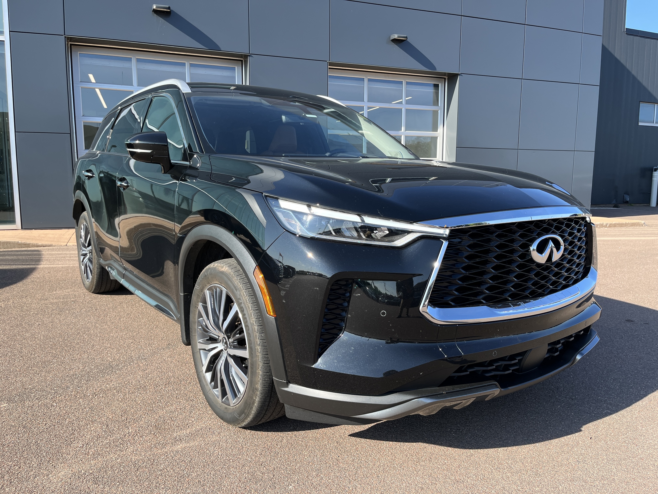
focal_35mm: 26
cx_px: 329
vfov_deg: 53.1
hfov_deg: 67.3
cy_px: 247
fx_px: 494
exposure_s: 1/1028
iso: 50
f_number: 1.6
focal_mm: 5.1
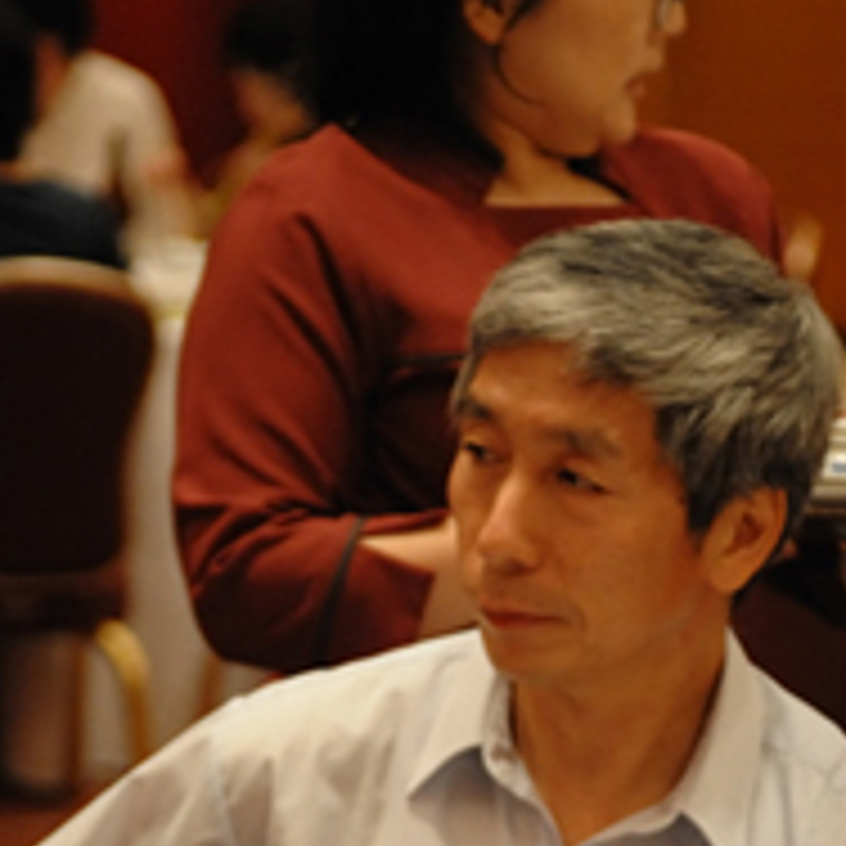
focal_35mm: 179
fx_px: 4949
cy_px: 909
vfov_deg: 9.7
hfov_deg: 9.8
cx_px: 446
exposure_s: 1/125
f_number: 2.8
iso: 2800
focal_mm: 62
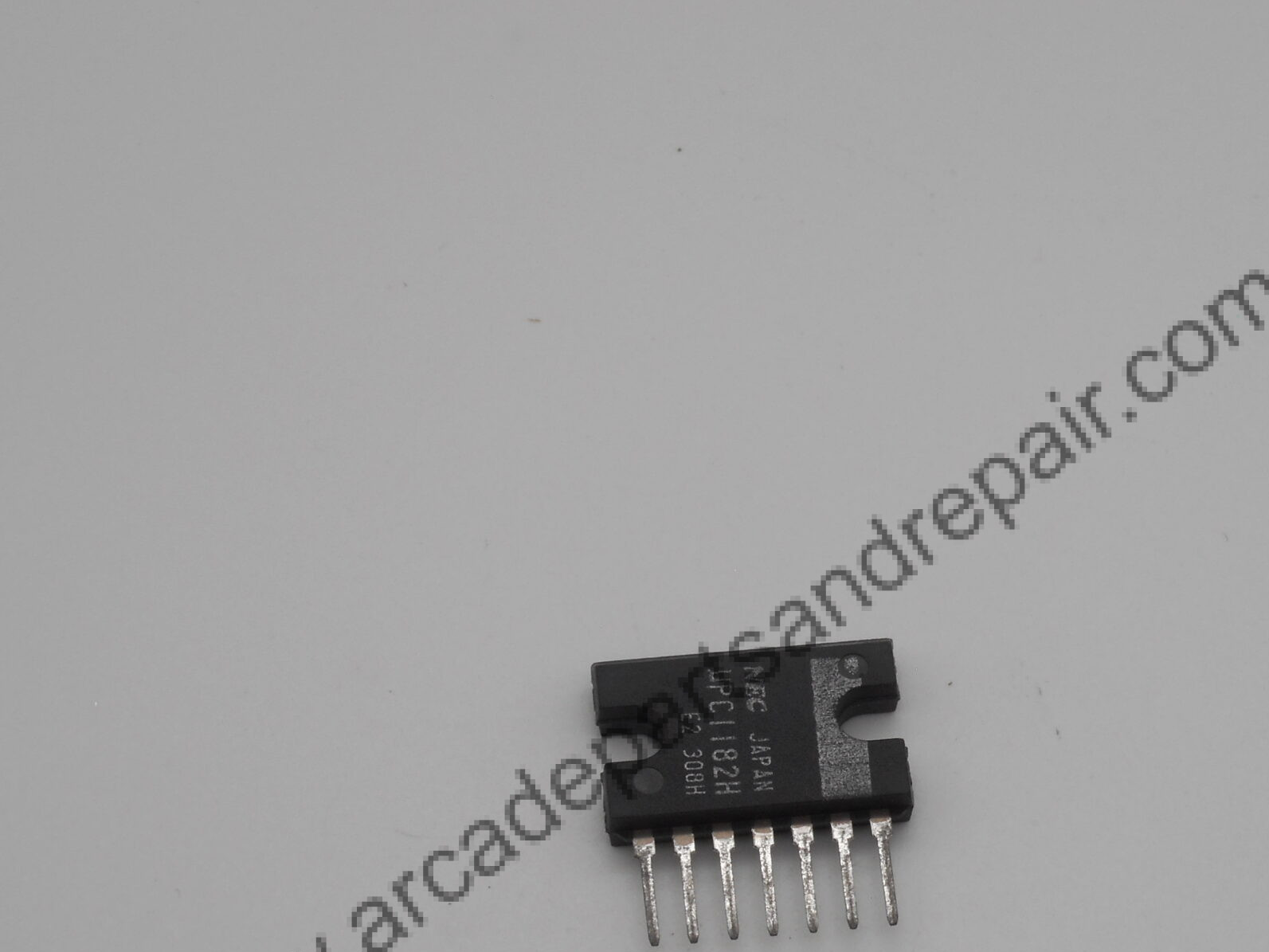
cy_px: 738
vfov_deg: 10.3
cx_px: 739
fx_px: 5243
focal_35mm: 143
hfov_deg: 13.8
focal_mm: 15.9
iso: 80
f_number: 5.6
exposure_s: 1/125
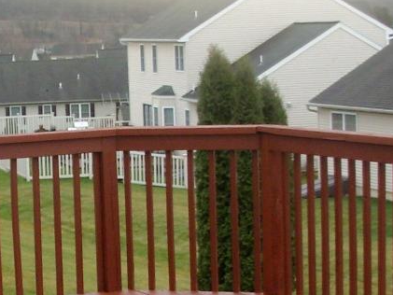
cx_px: 54
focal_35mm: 130
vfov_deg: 11.4
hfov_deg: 15.0
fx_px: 1476
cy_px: 247
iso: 50
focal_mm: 6.3
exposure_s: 1/90.5
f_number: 2.9
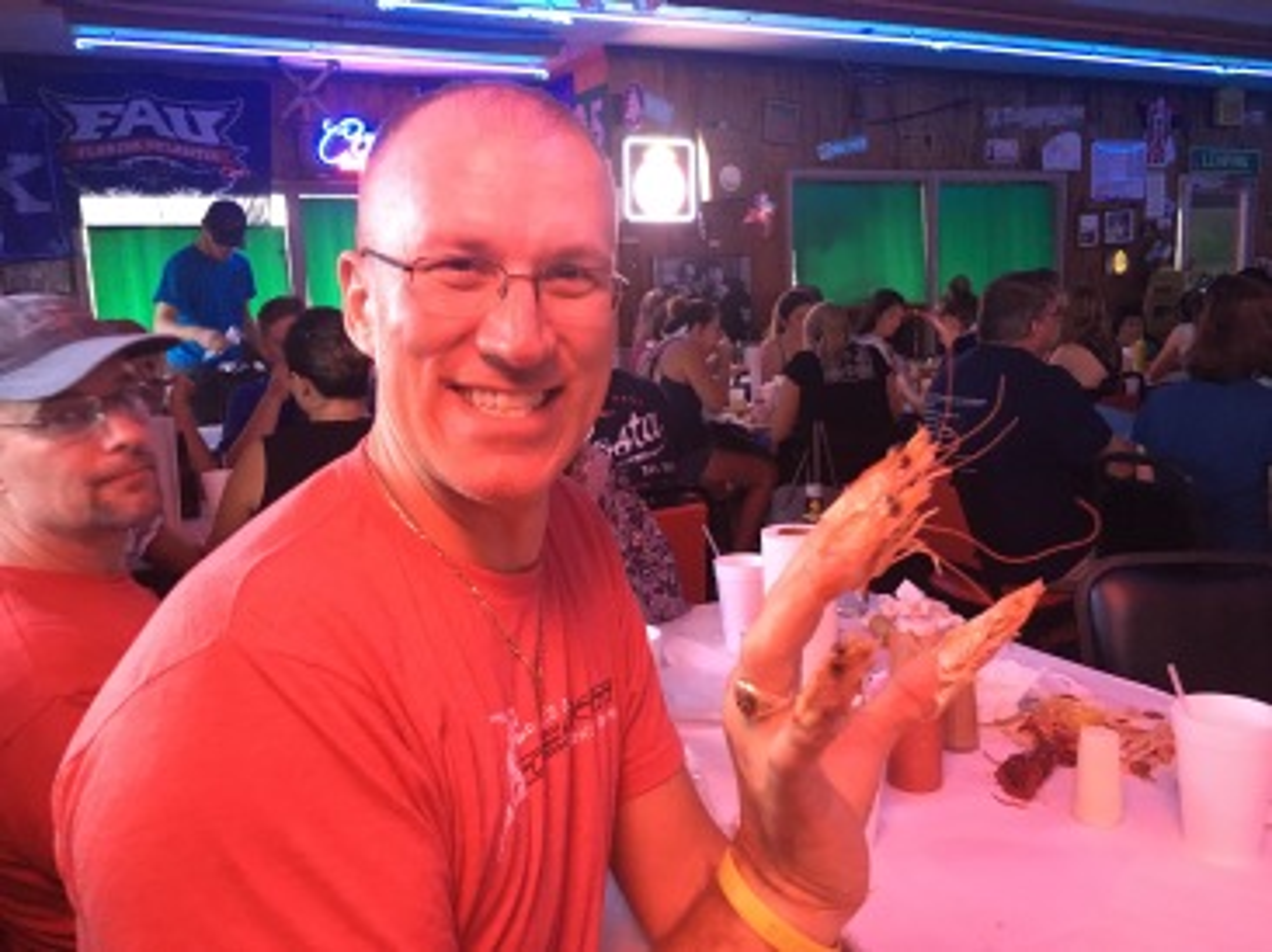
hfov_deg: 61.7
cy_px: 476
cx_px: 636
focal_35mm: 29
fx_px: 1065
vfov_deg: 48.2
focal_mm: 4.15
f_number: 2.2
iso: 200
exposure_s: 1/15
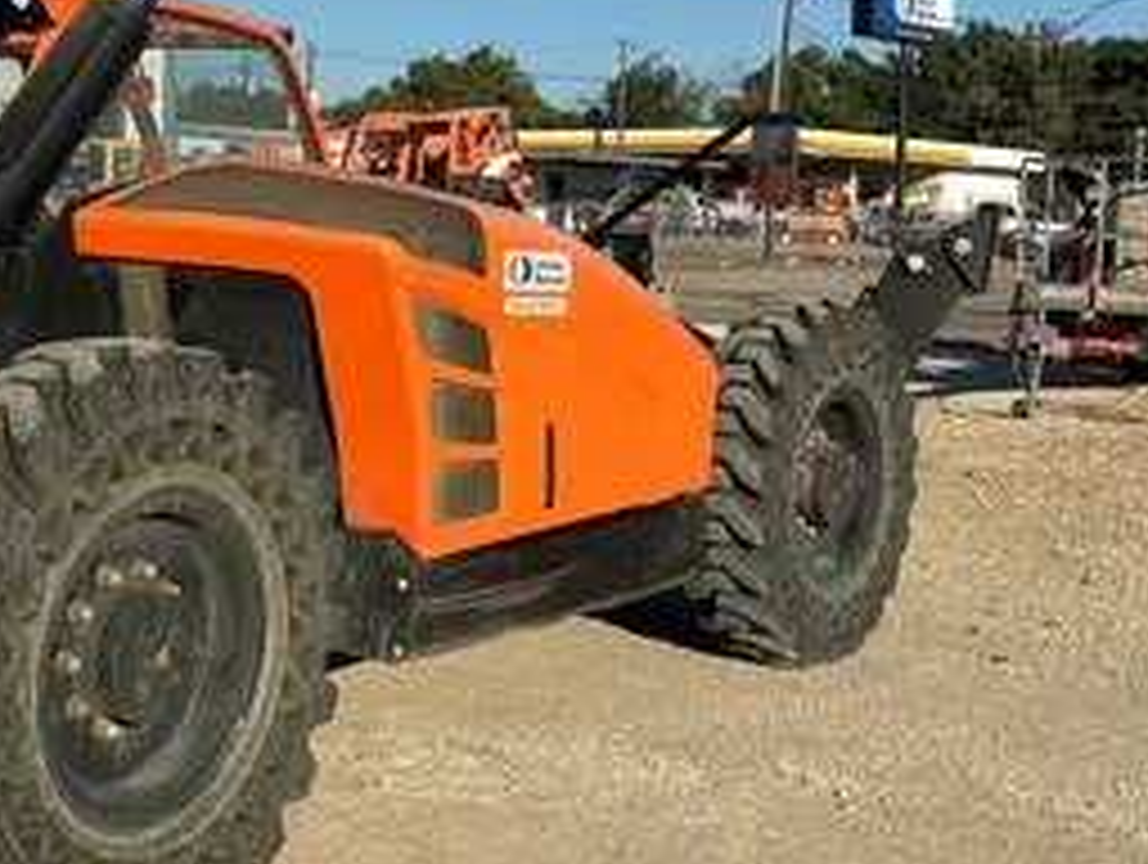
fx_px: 1860
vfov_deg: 25.8
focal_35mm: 56
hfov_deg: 33.1
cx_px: 194
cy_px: 214
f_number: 1.6
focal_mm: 5.96
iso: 50
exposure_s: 1/4255
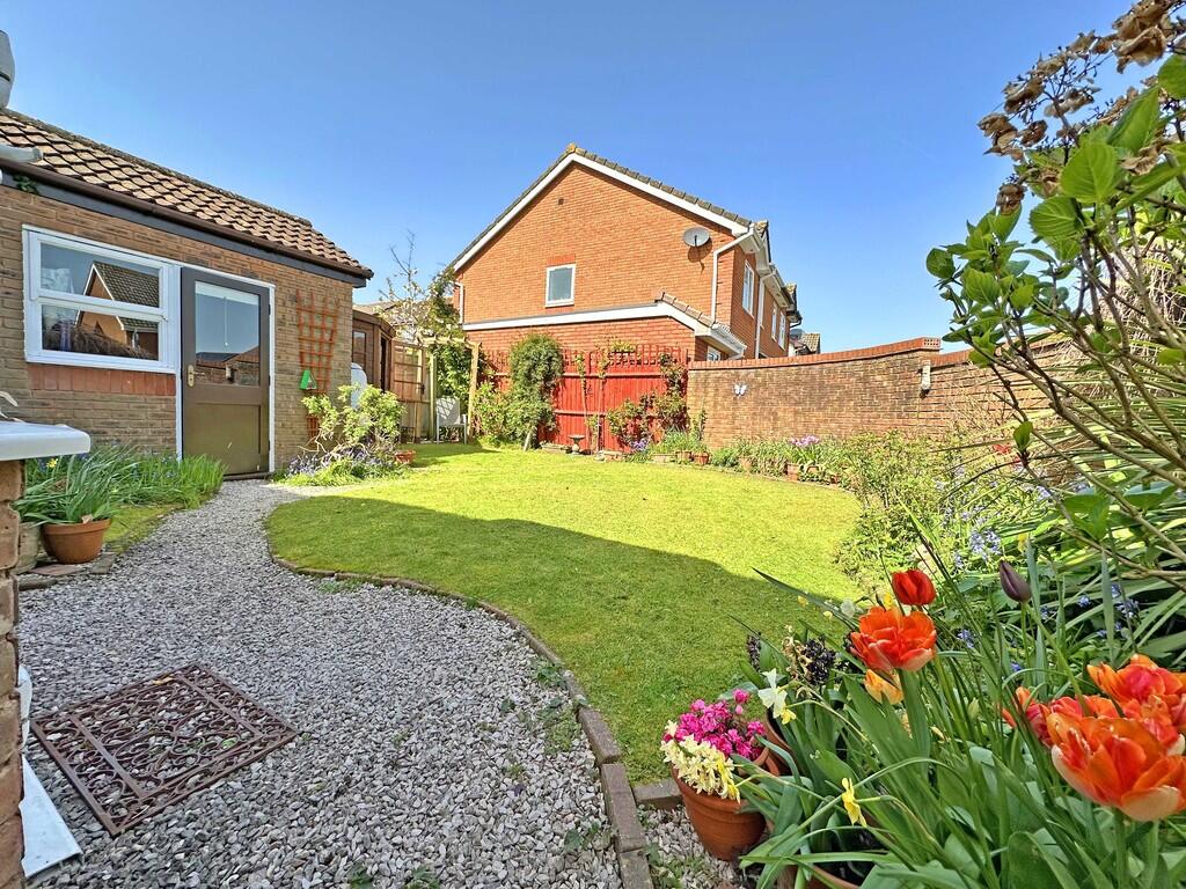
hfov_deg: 102.1
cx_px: 593
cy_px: 444
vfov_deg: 85.7
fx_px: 480
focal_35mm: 14
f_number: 2.2
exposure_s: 1/1135
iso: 50
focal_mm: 2.22
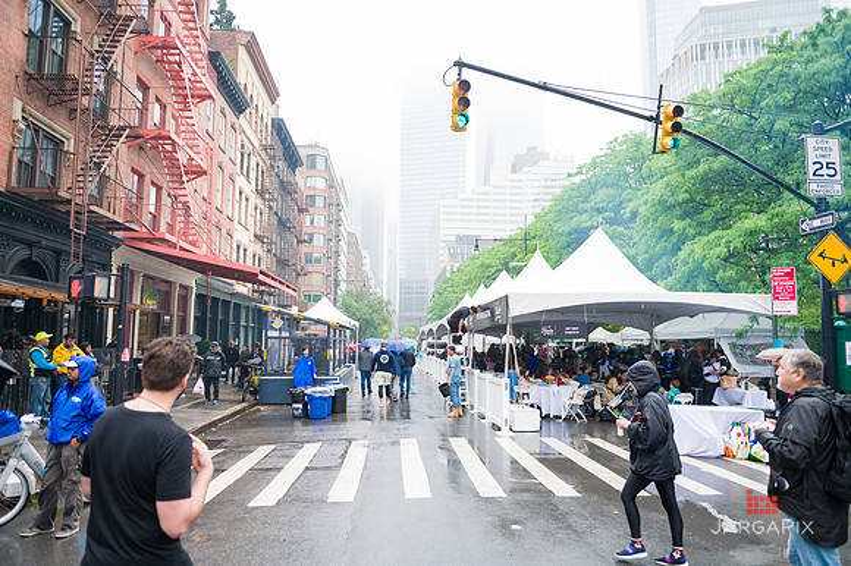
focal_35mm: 24
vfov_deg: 53.1
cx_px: 426
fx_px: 567
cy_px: 283
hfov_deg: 73.8
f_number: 3.2
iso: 320
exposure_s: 1/400
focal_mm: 24
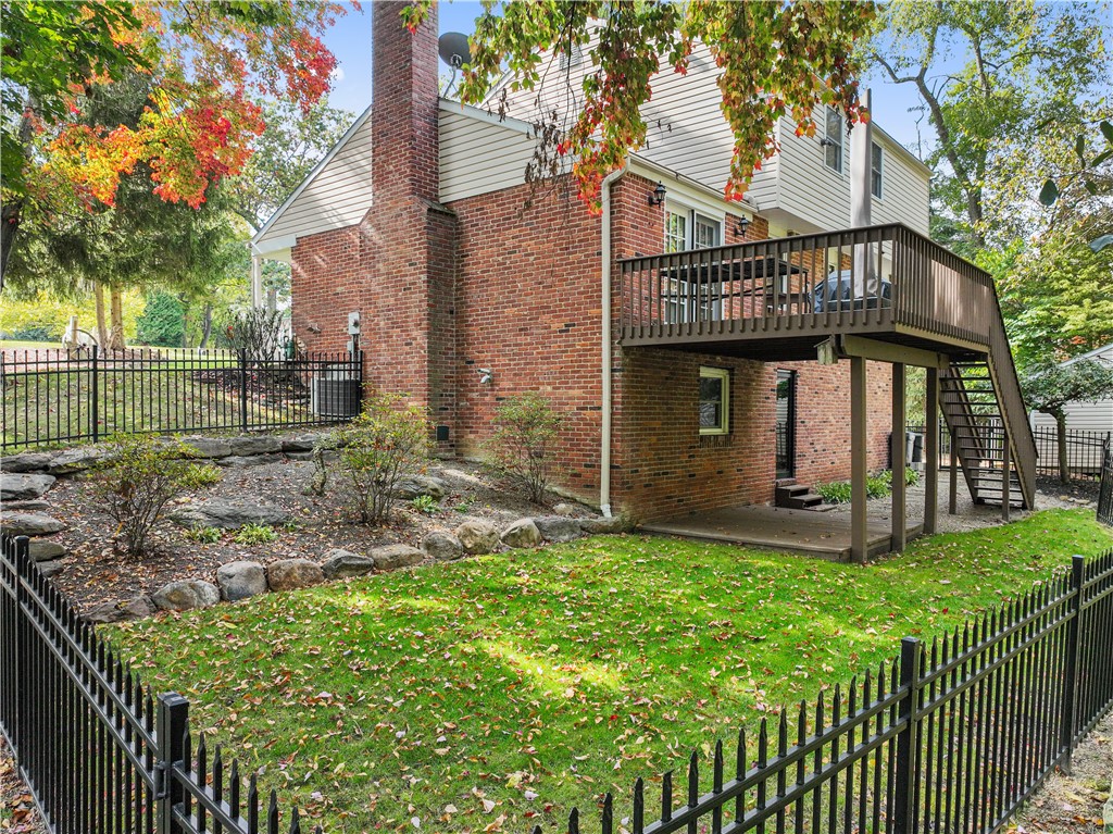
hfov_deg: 71.6
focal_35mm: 24
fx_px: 771
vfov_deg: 56.8
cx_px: 556
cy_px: 417
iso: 400
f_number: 2.8
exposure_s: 1/400
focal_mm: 12.29
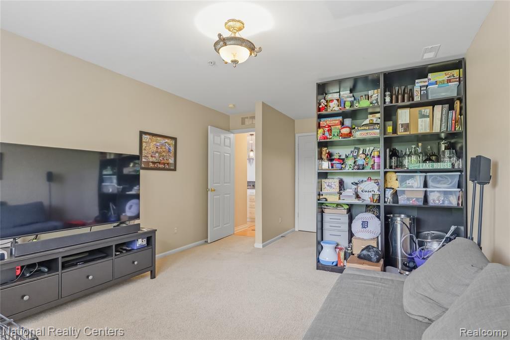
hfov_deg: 90.0
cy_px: 170
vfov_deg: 67.3
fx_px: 255
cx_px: 255
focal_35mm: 18
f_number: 4.5
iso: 2000
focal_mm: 18
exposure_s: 1/60
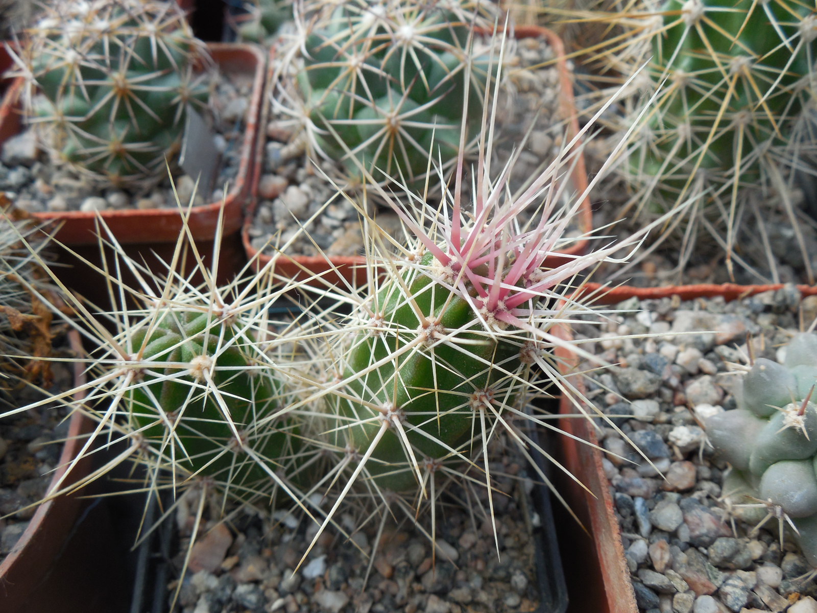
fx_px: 732
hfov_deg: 58.4
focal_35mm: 31
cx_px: 408
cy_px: 306
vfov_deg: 45.4
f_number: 3.6
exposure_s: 1/100
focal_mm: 5.6
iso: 125
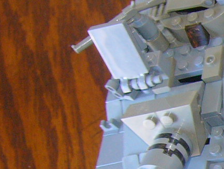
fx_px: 848
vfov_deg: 11.2
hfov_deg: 13.4
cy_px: 174
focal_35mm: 131
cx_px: 409
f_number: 2.8
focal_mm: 5.8
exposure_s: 1/8
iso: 100
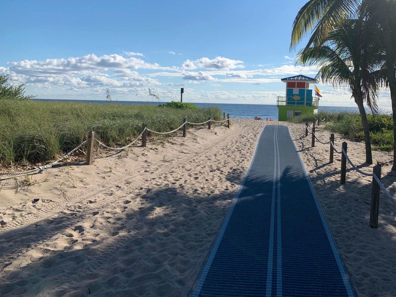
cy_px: 109
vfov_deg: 42.6
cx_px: 250
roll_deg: -1.4
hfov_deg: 54.6
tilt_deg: +0.0
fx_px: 378
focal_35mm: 33
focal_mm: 4.25
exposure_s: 1/3937
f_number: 1.8
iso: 25
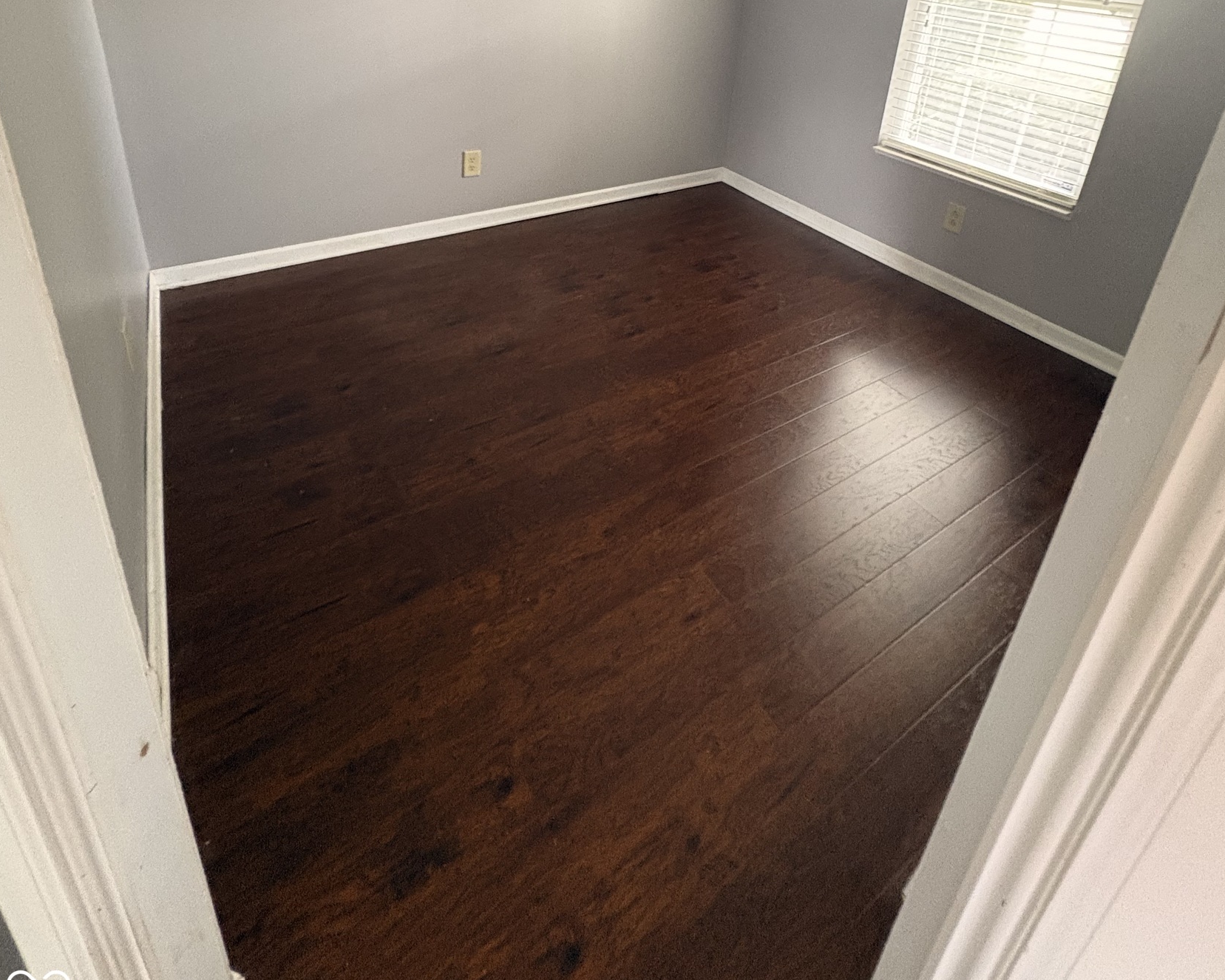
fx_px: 689
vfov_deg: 64.1
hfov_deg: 83.3
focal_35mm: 19
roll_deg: -3.5
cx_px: 611
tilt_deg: -20.0
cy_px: 185
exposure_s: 1/60
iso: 640
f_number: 2.2
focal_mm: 2.22
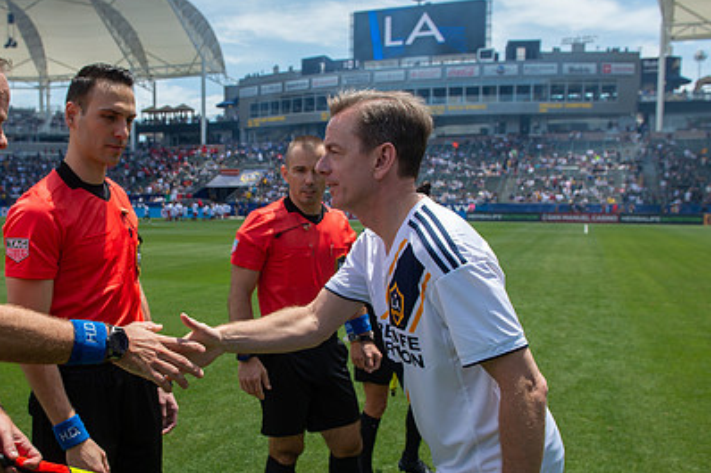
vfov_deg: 37.7
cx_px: 272
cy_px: 276
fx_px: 691
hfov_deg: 53.9
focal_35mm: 35
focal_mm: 24
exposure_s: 1/800
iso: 200
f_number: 5.6
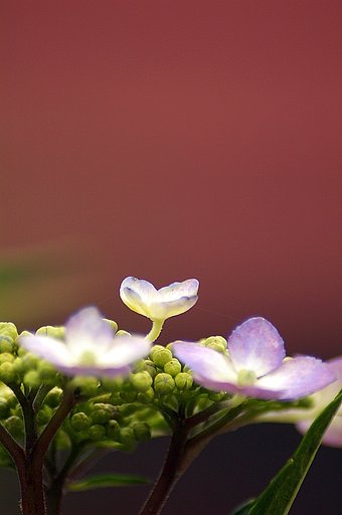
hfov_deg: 3.0
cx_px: 171
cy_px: 258
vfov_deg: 4.6
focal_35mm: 450
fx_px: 6429
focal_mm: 300
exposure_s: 1/400
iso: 400
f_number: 7.1
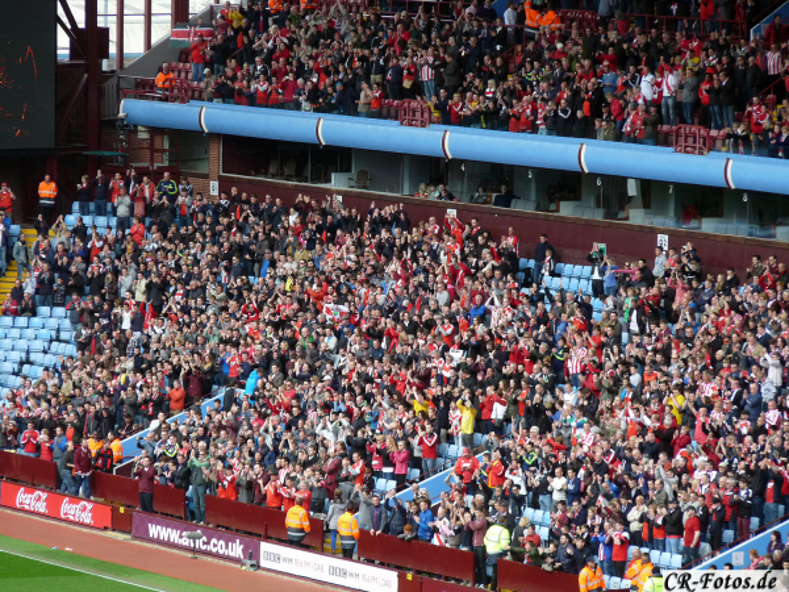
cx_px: 394
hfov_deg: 7.5
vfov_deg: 5.6
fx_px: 6017
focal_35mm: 264
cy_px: 296
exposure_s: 1/500
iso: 250
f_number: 3.7
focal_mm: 47
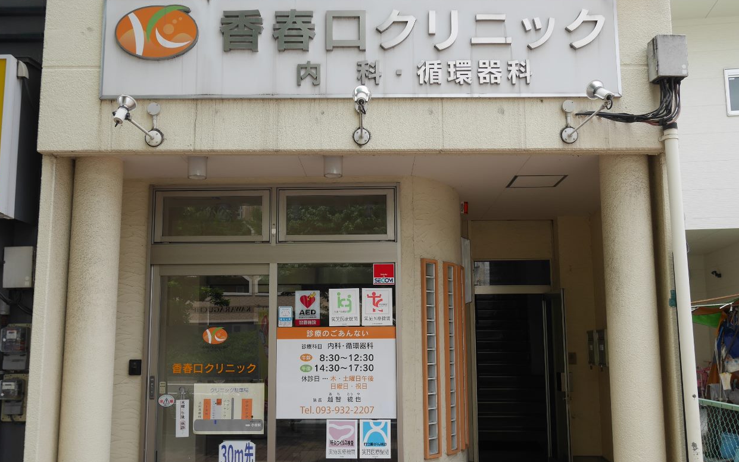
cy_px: 249
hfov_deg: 55.3
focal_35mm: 35
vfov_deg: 36.3
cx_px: 364
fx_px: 705
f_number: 5.6
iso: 200
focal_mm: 16
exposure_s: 1/250
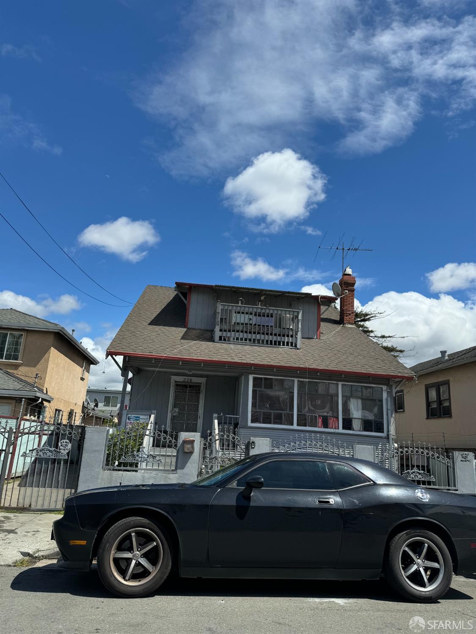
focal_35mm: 24
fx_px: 440
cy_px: 317
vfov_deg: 71.6
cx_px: 238
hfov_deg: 56.8
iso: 80
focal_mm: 6.76
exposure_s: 1/5814
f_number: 1.78
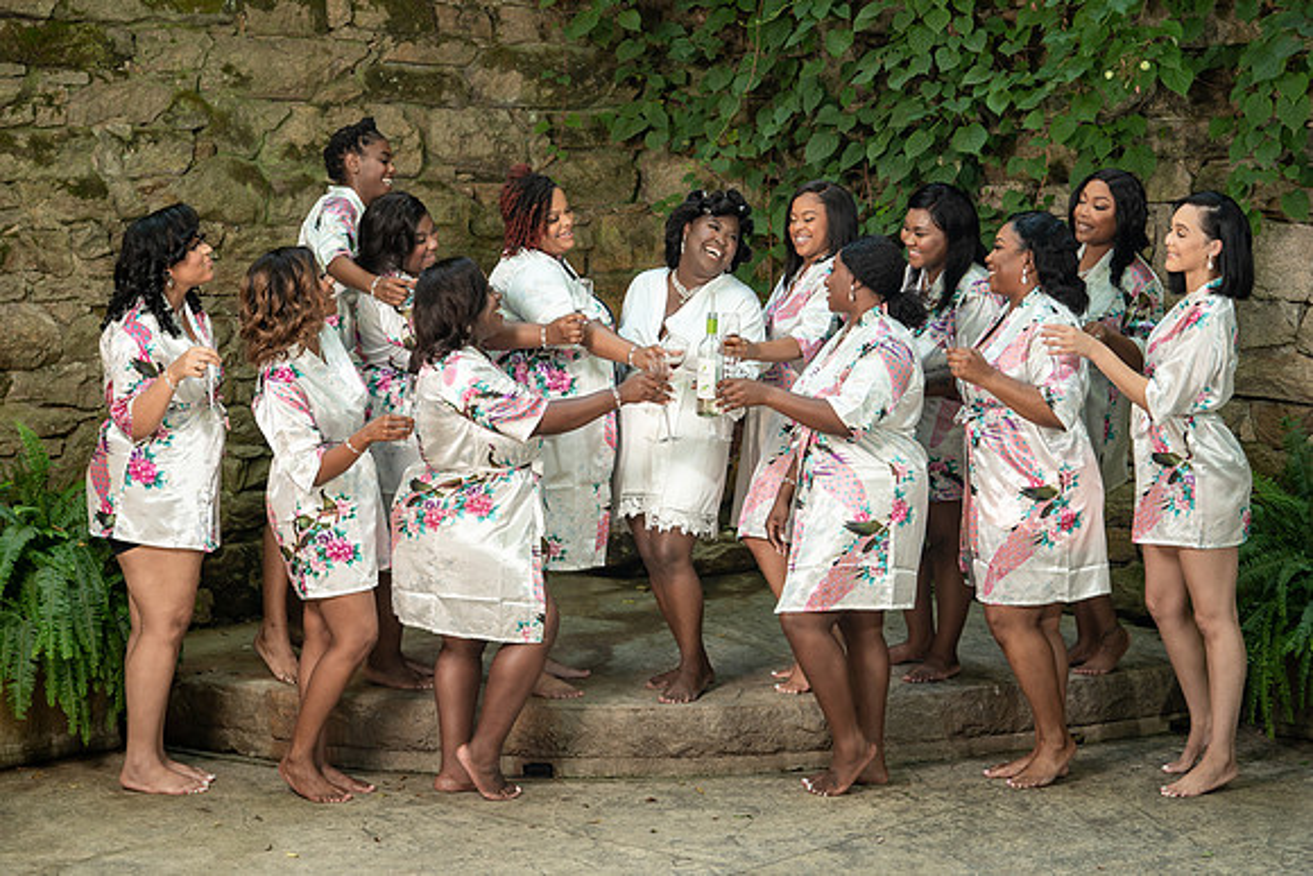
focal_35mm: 75
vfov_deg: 18.2
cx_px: 656
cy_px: 438
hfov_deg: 27.0
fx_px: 2736
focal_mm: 75
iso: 400
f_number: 4
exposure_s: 1/200
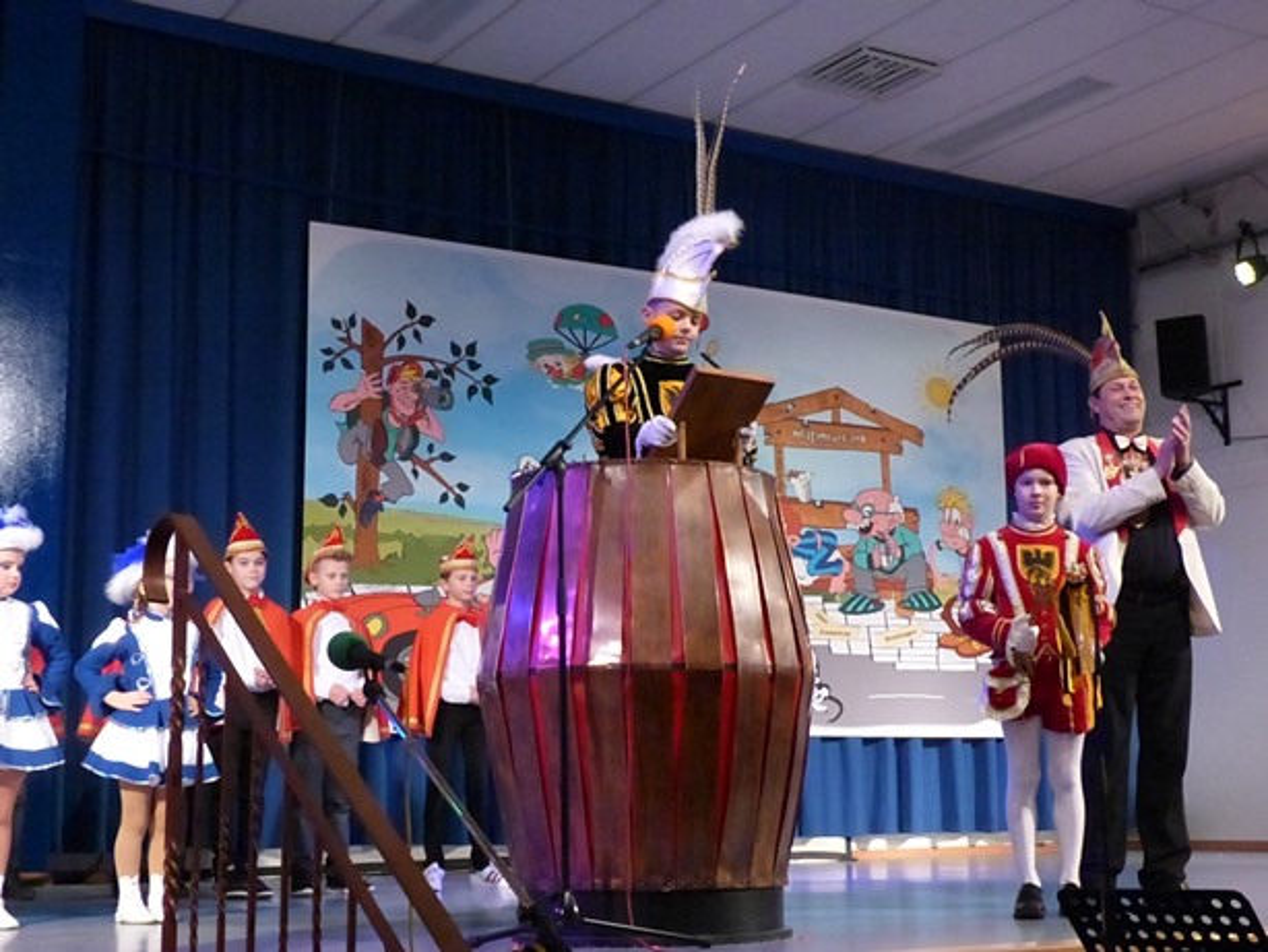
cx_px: 634
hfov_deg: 36.8
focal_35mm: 52
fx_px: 1906
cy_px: 476
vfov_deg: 28.1
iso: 1600
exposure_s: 1/160
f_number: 4
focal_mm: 9.4
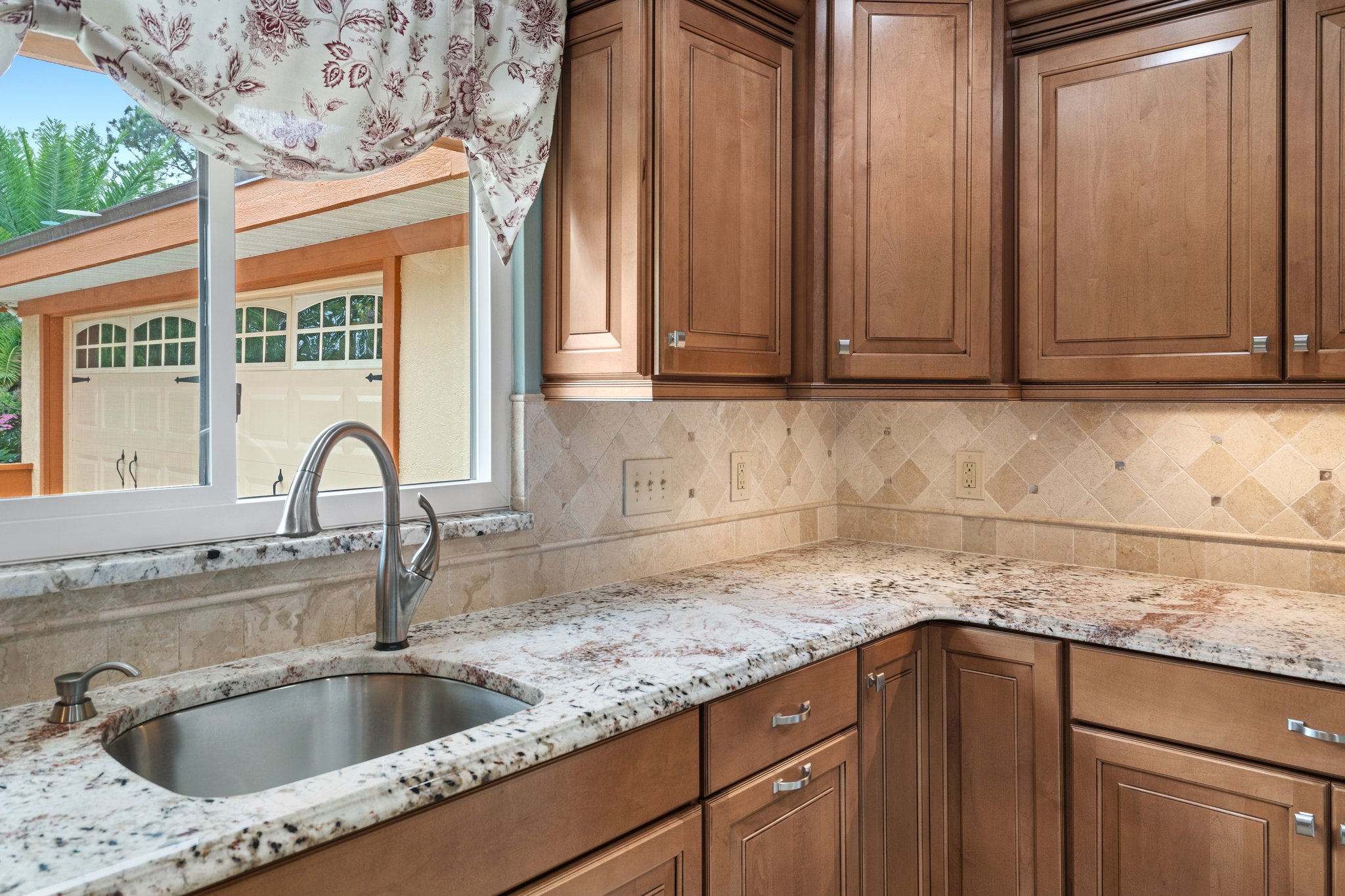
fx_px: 934
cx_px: 672
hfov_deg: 71.5
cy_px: 448
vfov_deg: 51.3
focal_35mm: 25
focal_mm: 25
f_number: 8
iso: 320
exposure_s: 1/3
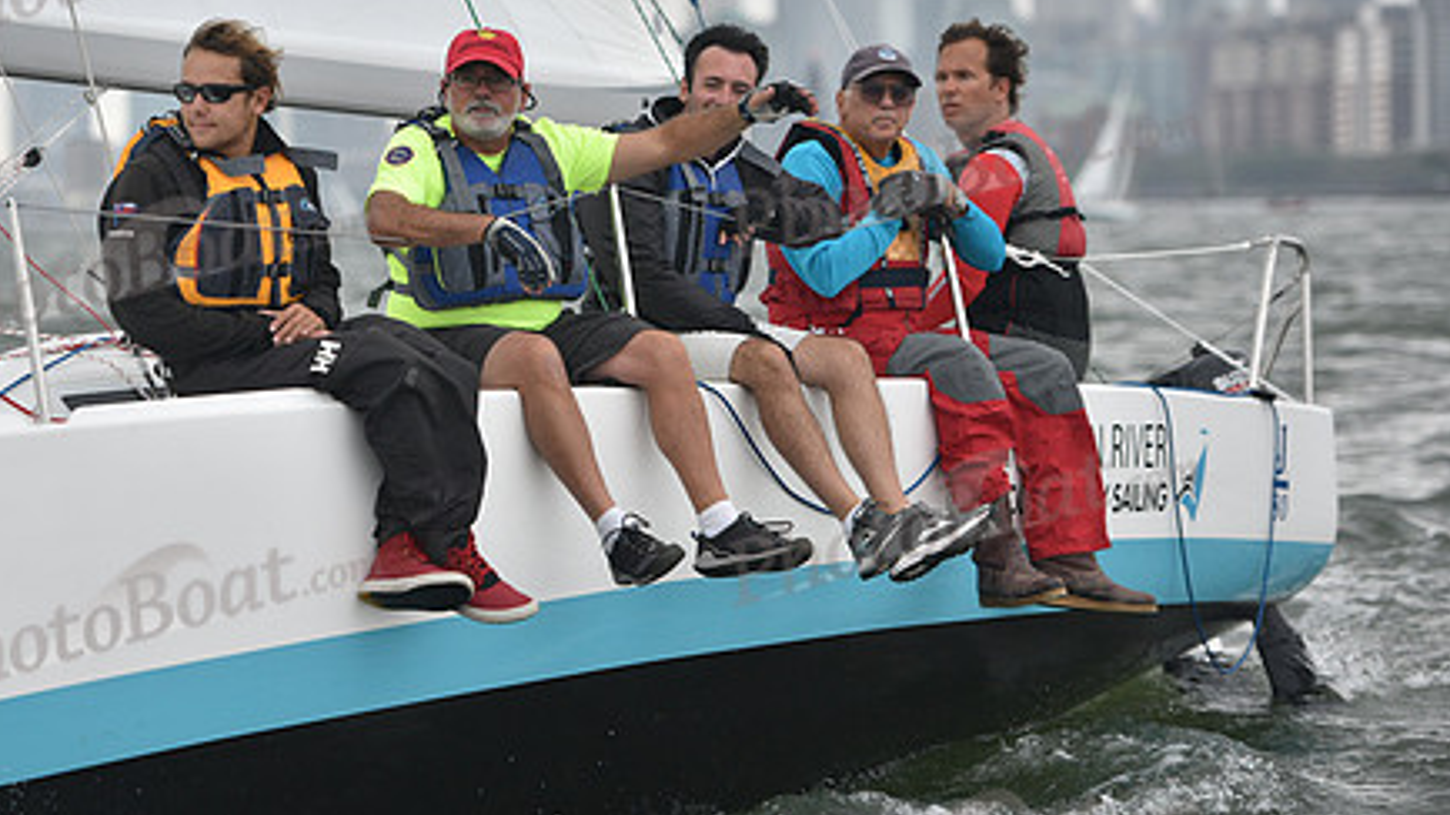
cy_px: 392
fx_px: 6459
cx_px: 558
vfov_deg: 7.2
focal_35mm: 168
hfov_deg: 12.8
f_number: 3.2
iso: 320
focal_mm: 120
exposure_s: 1/1000
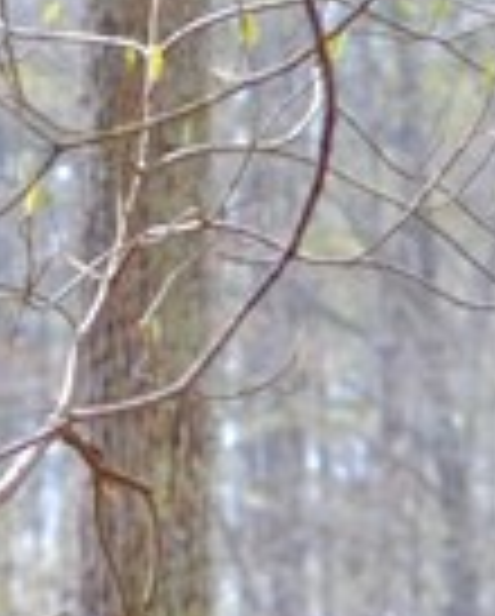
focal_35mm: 613
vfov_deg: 3.1
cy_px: 1304
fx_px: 11196
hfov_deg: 2.5
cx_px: -266
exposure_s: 1/160
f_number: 6.3
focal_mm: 55
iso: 100
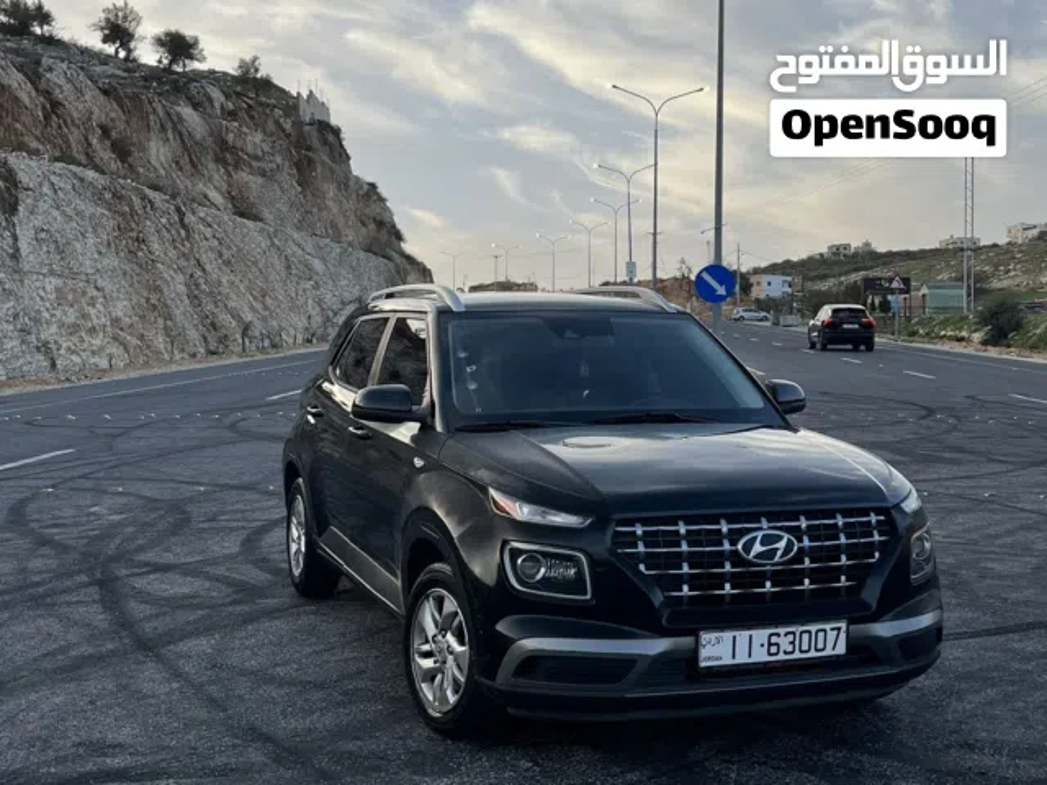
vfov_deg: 53.1
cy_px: 392
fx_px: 786
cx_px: 524
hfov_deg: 67.3
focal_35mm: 26
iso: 50
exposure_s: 1/727
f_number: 1.6
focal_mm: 5.1
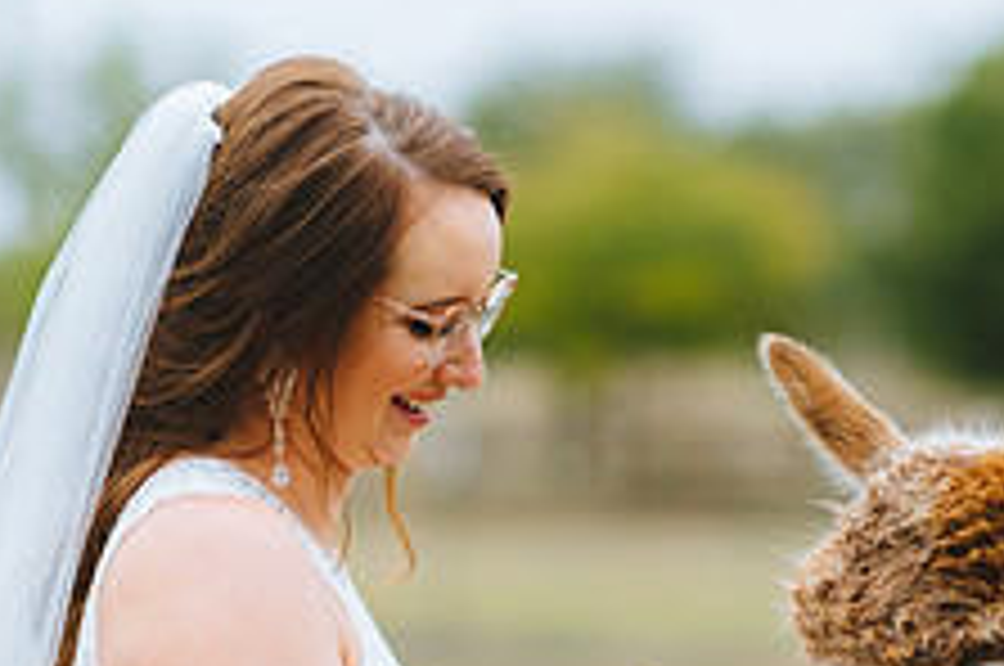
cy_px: 806
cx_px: 707
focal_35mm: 221
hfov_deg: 9.3
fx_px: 6154
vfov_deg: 6.2
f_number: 2
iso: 200
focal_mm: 85
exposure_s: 1/1000
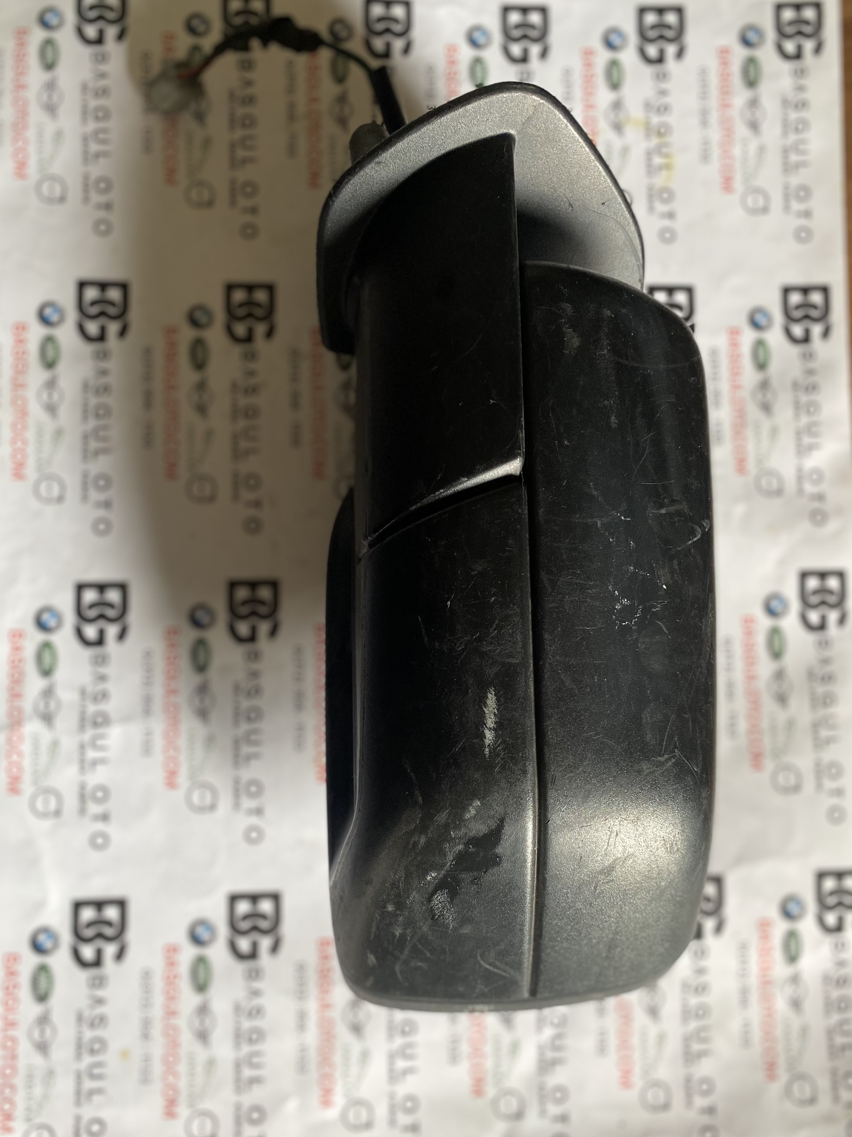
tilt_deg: -85.0
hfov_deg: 51.3
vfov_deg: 65.3
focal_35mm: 27
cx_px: 411
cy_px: 583
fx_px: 886
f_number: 1.8
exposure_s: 1/60
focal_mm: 4.25
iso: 160
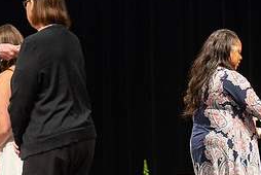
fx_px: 2148
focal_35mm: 296
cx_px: 1
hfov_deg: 6.9
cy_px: 119
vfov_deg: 4.7
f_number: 4
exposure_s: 1/100
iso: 1600
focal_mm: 112
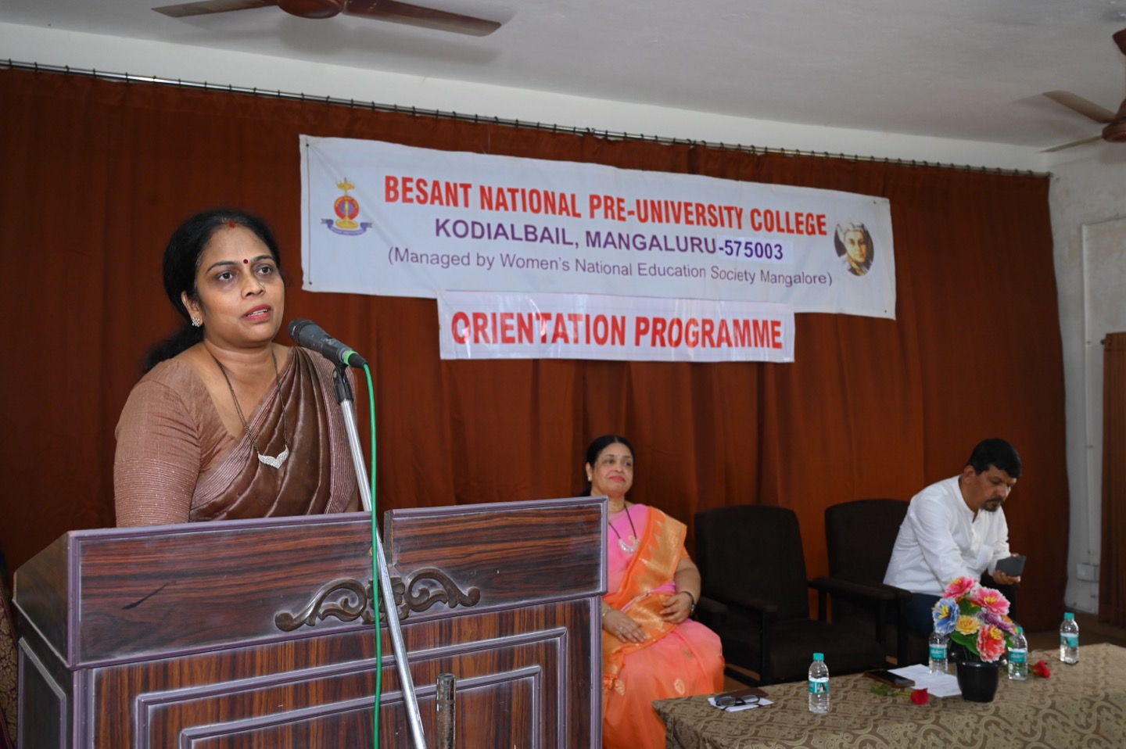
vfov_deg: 40.5
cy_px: 374
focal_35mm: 32
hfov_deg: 58.0
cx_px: 563
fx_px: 1016
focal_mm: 32.5
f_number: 5.6
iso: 2500
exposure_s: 1/125
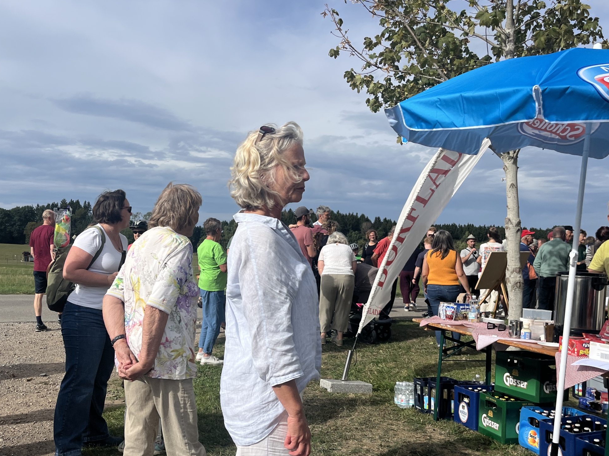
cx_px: 245
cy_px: 256
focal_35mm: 34
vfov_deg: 41.7
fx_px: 598
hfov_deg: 53.6
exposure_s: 1/5076
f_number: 1.6
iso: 50
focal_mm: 5.1
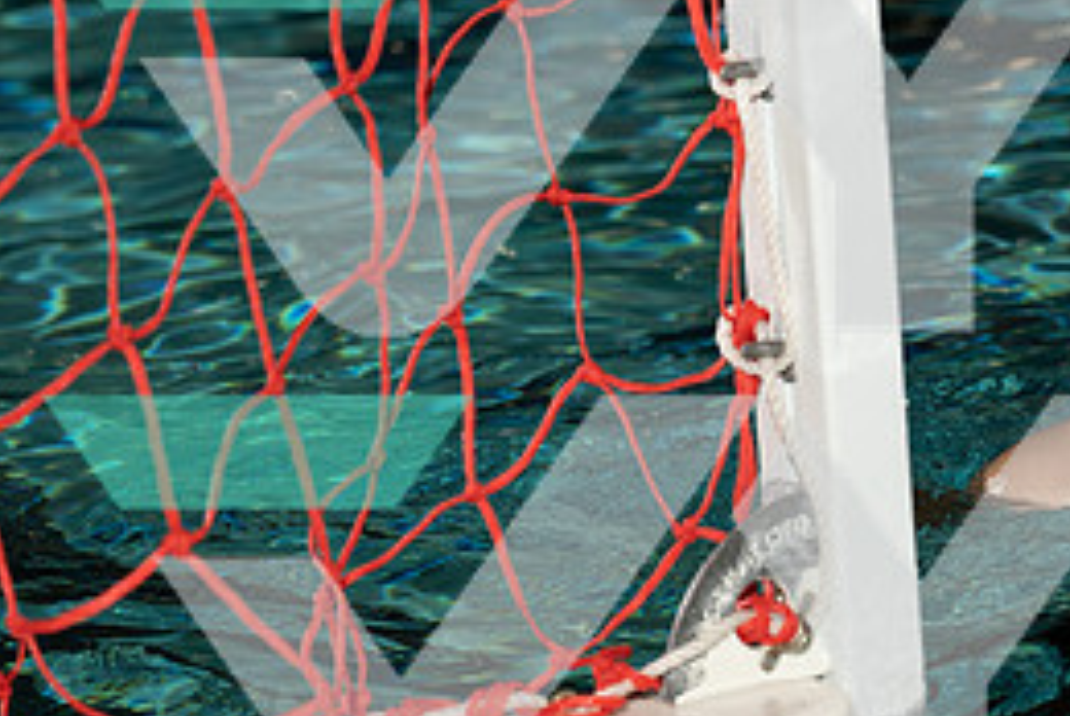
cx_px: 1091
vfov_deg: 8.8
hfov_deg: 13.0
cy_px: 615
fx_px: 4642
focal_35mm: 156
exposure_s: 1/250
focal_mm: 70
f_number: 4
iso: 100
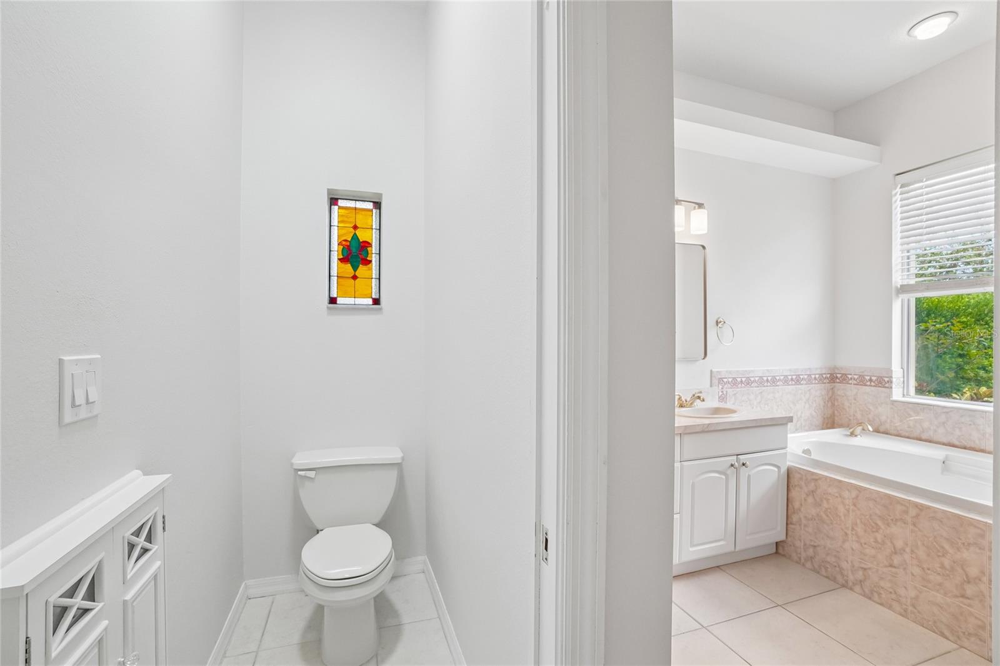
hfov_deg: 100.4
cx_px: 500
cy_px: 333
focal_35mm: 15
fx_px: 417
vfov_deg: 77.3
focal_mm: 10
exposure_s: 1/30
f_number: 8
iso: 400
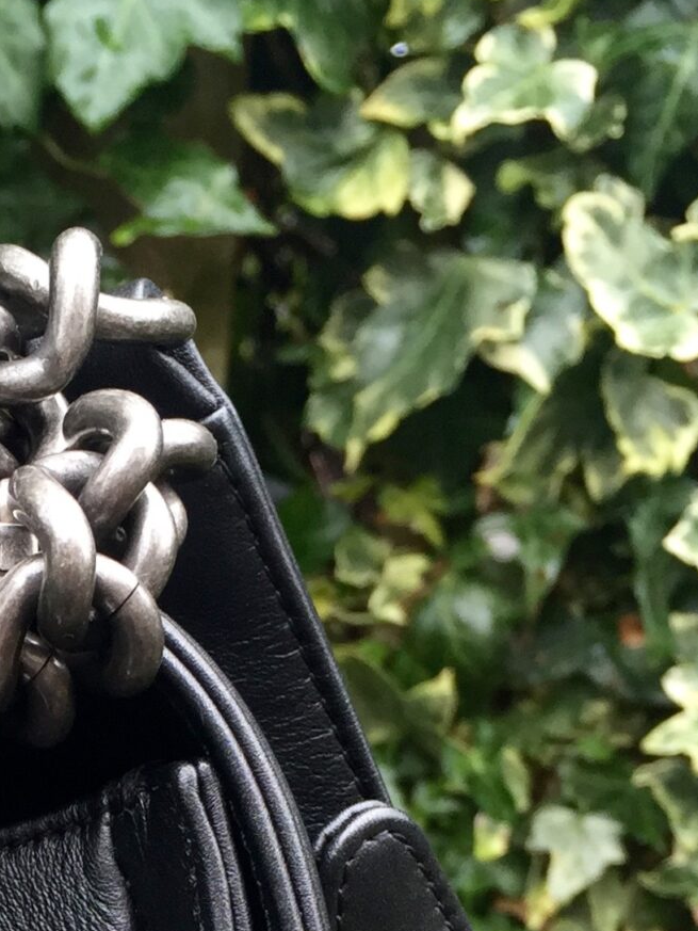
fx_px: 2285
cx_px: -139
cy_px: 1101
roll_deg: +0.6
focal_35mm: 85
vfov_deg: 21.5
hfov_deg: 16.6
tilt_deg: -12.5
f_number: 2.2
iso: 50
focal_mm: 4.15
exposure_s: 1/120
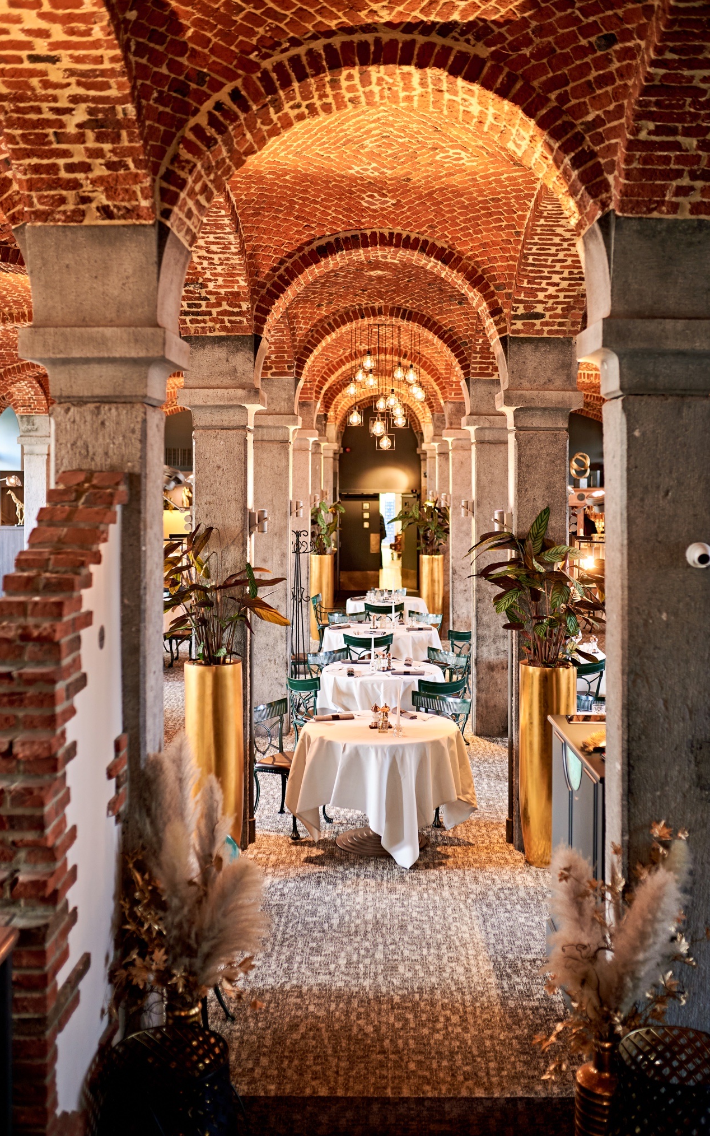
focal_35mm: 36
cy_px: 564
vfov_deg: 54.0
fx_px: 1114
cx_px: 375
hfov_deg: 35.3
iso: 250
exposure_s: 1/60
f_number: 2
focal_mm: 35
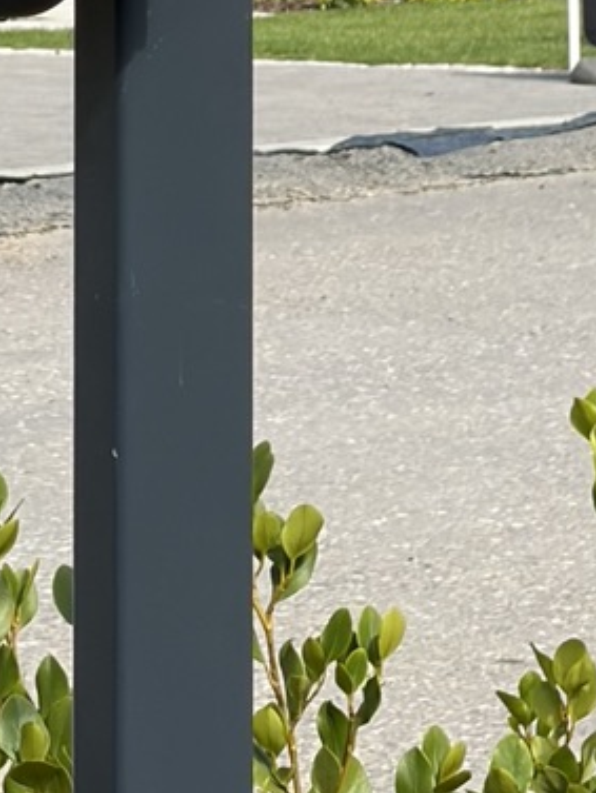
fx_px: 4428
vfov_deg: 9.9
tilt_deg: -0.9
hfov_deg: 7.7
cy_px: -385
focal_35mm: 193
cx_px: 156
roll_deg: +0.9
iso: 32
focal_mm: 5.96
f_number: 1.6
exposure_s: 1/2364
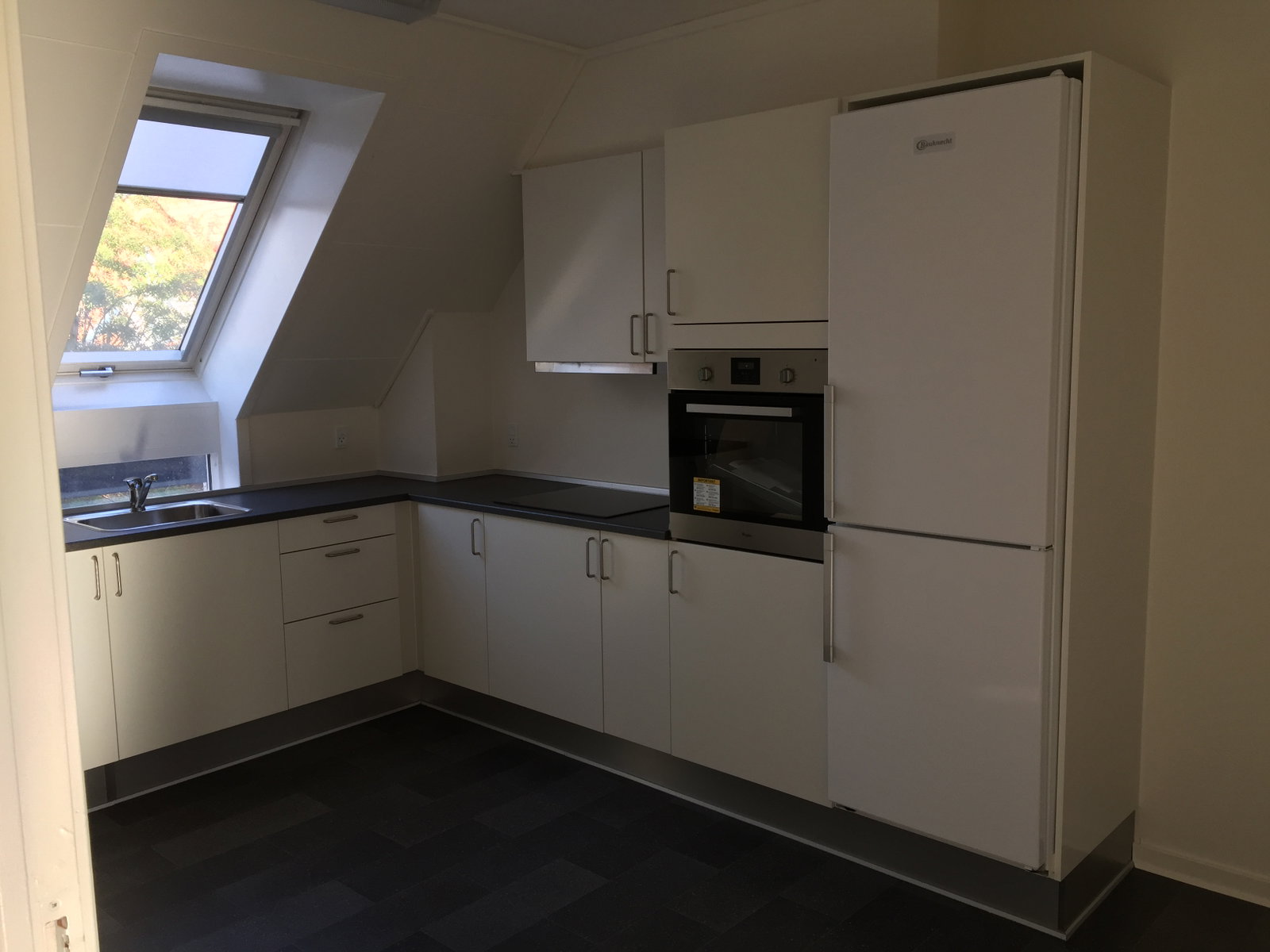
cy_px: 476
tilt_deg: -8.7
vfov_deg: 48.2
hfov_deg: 61.7
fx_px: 1064
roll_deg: +0.5
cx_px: 635
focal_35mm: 29
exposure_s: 1/100
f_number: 2.2
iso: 50
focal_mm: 4.15
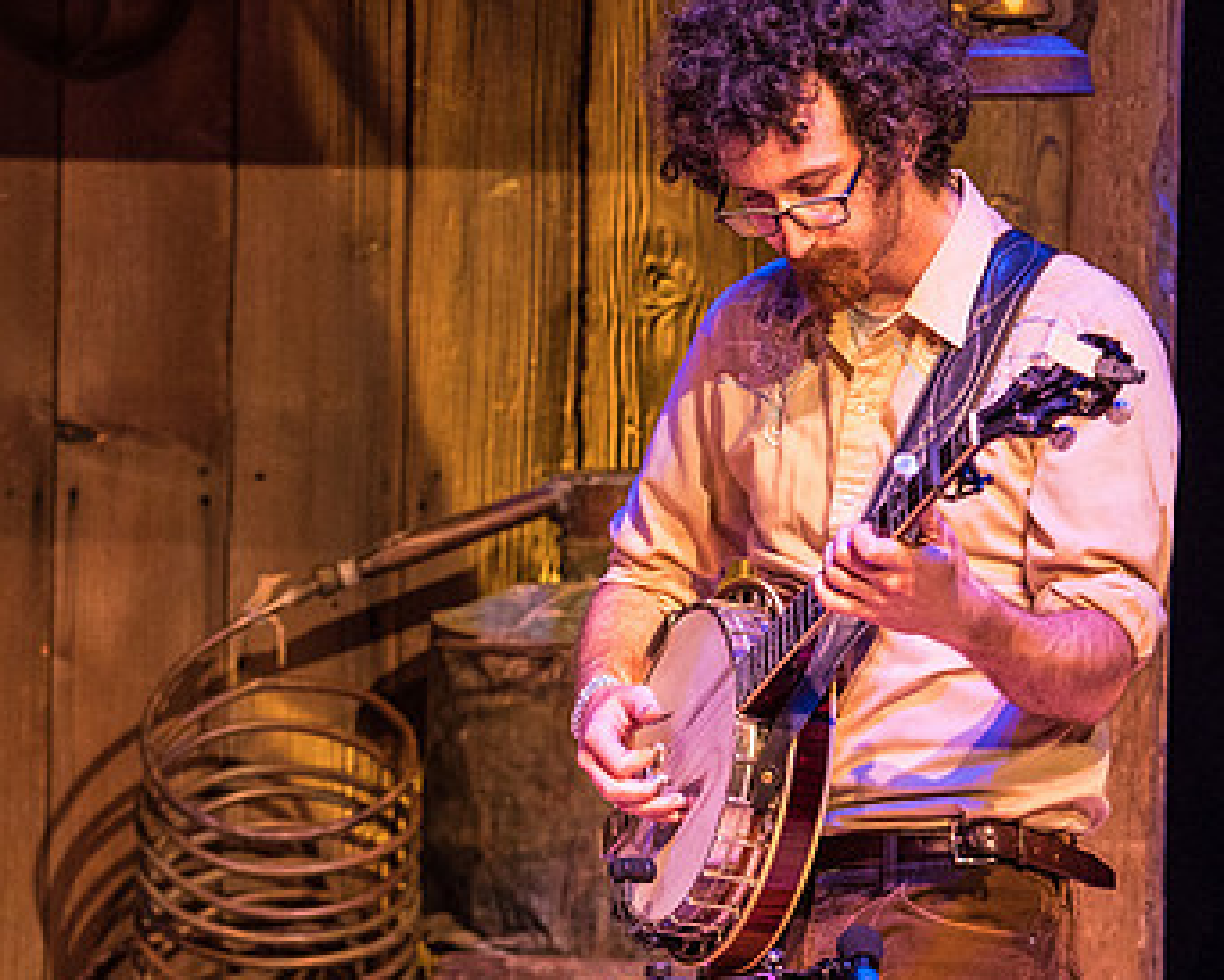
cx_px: 859
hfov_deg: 3.2
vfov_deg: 2.5
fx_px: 22176
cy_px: 579
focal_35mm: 612
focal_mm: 150
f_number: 2.8
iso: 800
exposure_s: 1/100
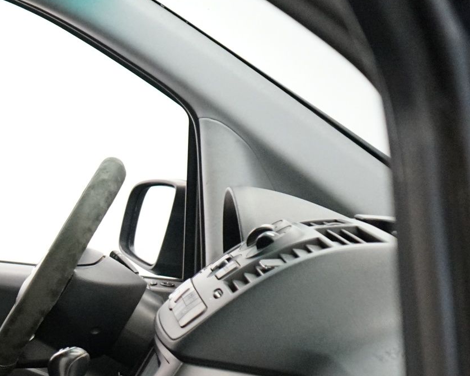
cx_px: -226
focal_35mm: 81
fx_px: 1127
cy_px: 415
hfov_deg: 20.4
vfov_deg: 18.2
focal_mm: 29
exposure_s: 1/160
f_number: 3.5
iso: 5000
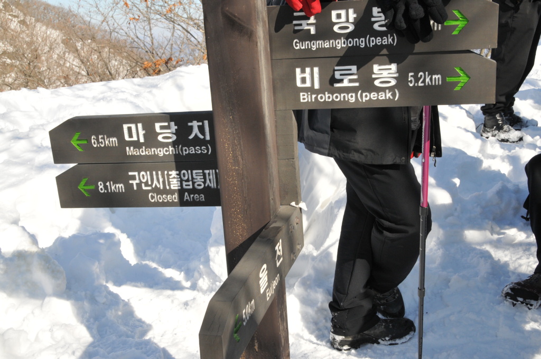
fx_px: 698
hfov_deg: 42.4
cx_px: 270
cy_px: 180
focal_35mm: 46
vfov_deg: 28.9
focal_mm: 31
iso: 640
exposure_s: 1/640
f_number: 13
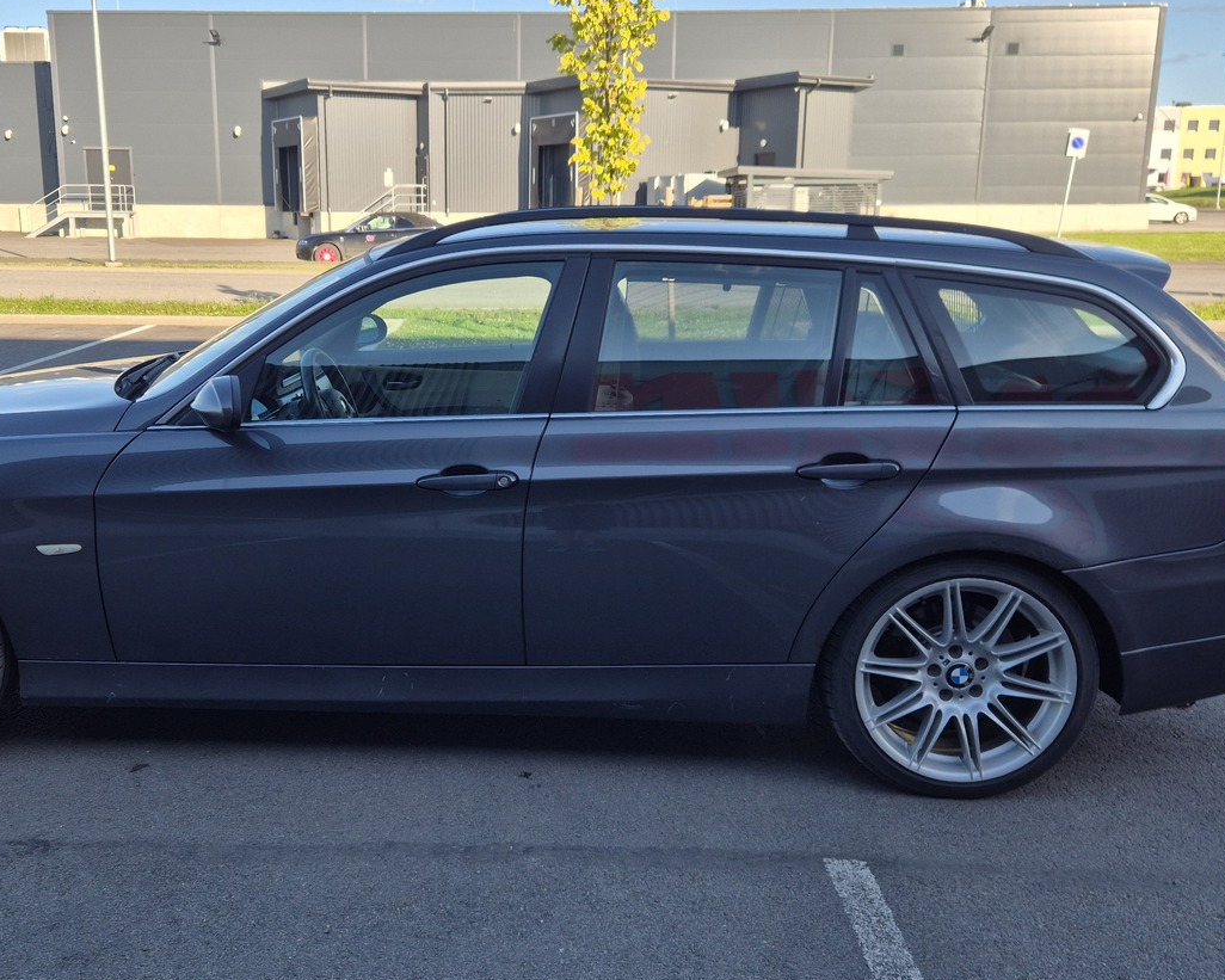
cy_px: 507
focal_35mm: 35
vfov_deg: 42.2
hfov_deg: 51.3
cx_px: 516
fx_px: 1269
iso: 25
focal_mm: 5.4
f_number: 1.8
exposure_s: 1/764
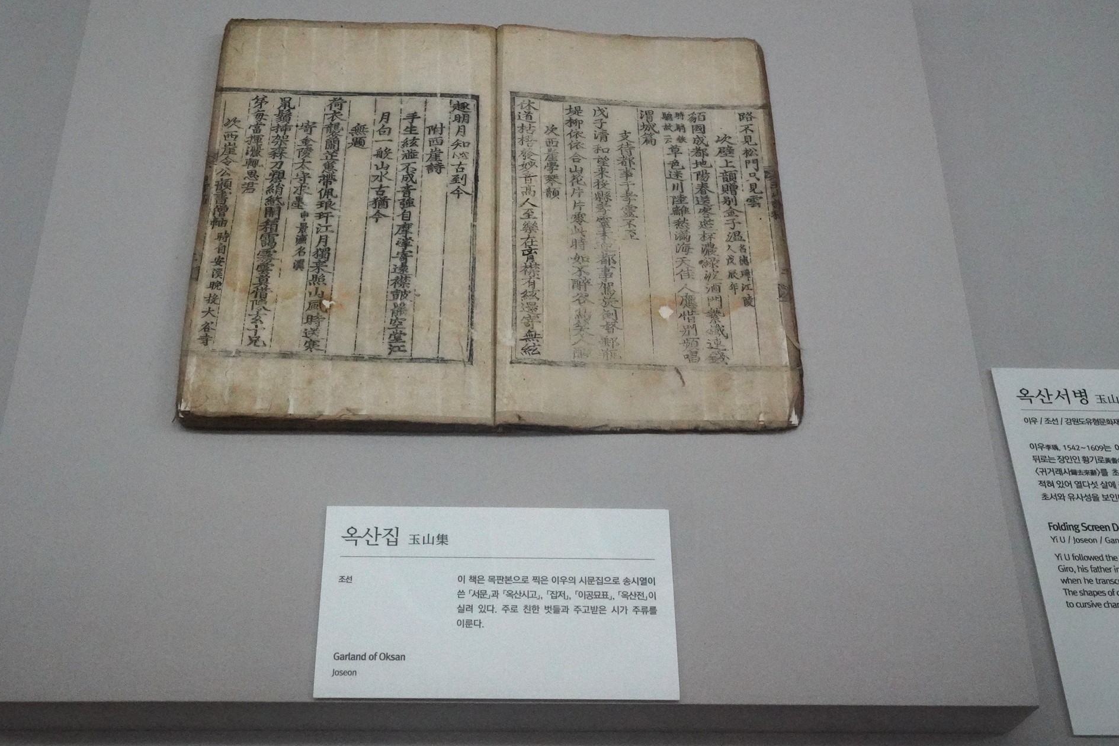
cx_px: 531
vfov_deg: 36.9
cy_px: 356
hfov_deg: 53.1
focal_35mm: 36
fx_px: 1119
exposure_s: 1/100
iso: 20000
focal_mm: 34
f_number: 11
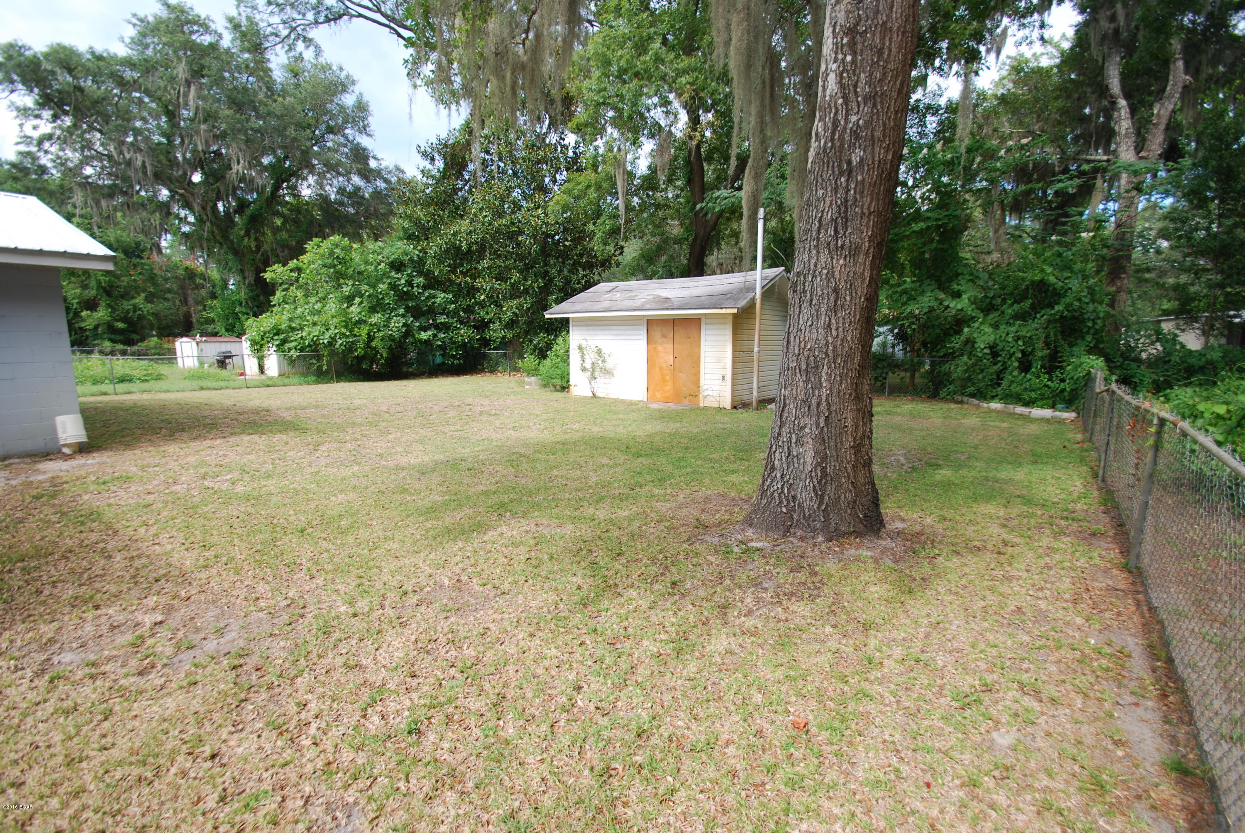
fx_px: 519
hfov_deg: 100.3
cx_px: 622
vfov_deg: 77.5
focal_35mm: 15
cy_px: 416
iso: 100
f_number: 5.6
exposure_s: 1/125
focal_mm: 10
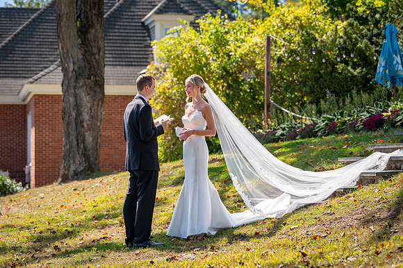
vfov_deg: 12.7
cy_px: 134
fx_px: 1203
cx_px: 202
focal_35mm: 108
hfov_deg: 19.0
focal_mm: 105
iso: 400
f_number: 4
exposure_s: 1/3200
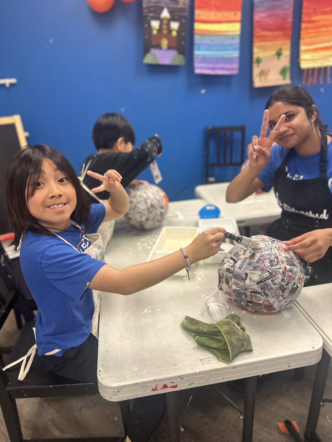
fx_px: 307
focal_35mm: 24
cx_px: 166
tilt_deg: -23.0
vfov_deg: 71.6
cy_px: 221
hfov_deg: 56.8
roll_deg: +2.9
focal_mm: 6.86
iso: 160
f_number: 1.78
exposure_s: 1/60
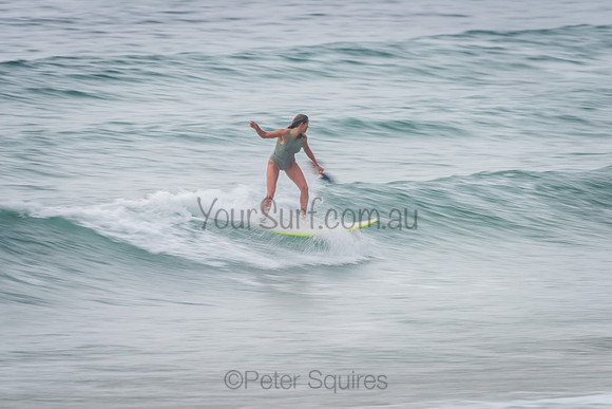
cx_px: 293
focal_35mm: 584
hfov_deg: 3.5
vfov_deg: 2.4
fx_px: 9930
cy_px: 239
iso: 64
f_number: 8
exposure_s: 1/30
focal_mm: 500
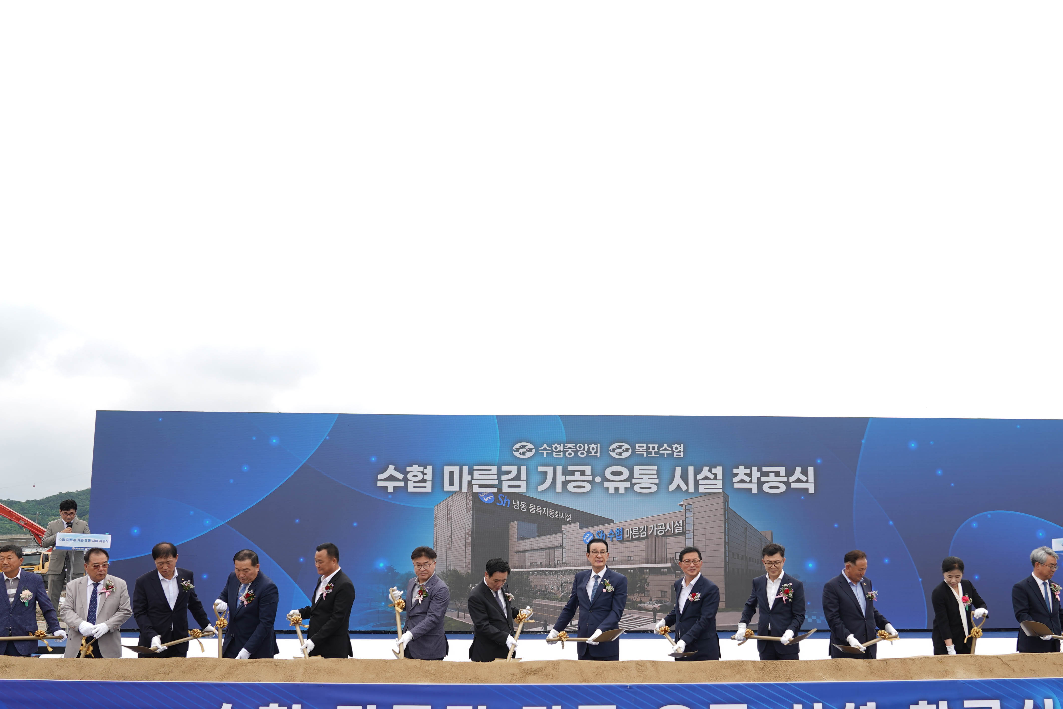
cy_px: 456
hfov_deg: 55.6
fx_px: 1004
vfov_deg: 38.6
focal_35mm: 34
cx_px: 600
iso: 50
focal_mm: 24
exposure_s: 1/250
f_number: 4
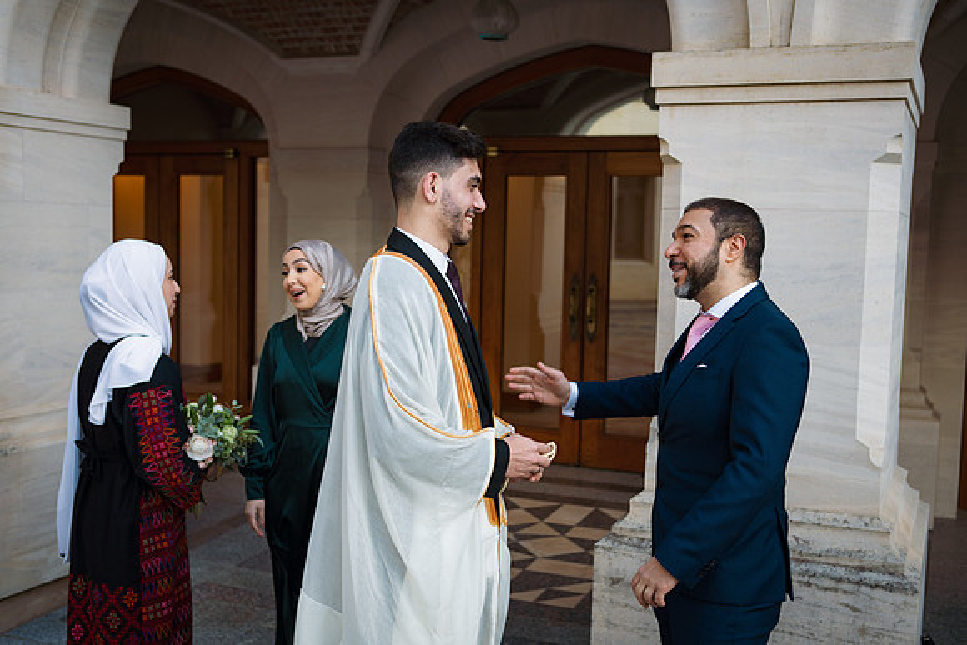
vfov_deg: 33.4
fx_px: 1075
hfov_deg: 48.4
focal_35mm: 40
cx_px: 484
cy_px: 322
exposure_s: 1/500
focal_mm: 40
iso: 200
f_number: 3.5
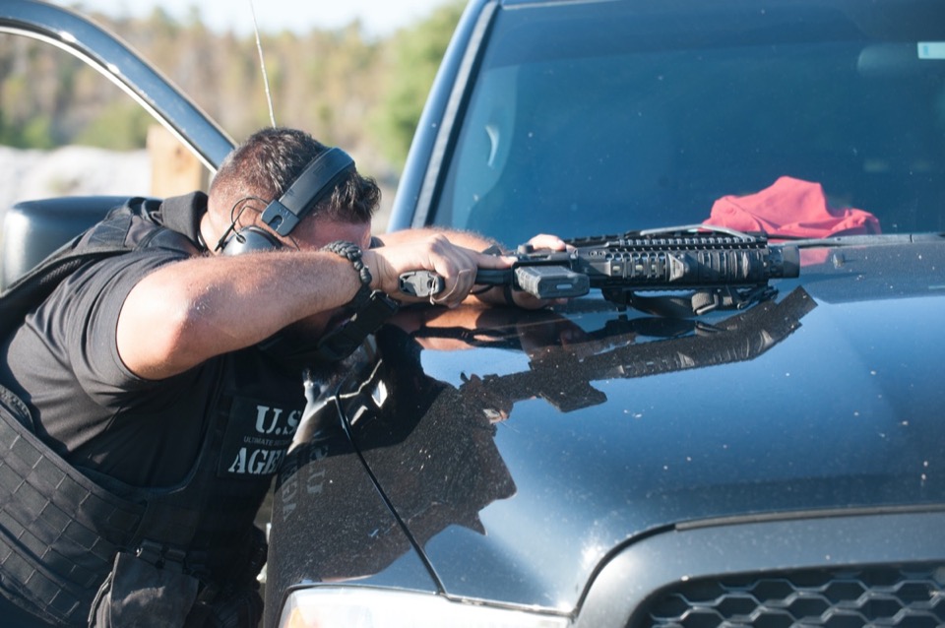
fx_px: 2753
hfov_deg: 19.5
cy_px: 314
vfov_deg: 13.0
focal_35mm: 105
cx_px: 472
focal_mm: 105
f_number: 5
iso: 500
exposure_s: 1/500
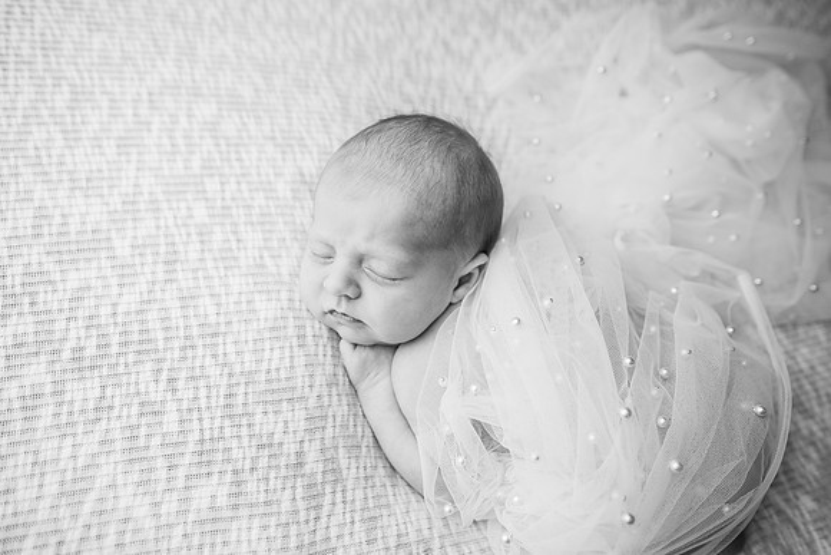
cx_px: 416
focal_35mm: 24
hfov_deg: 73.7
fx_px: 554
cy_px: 278
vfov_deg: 53.2
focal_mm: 24
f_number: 2.8
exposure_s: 1/200
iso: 100
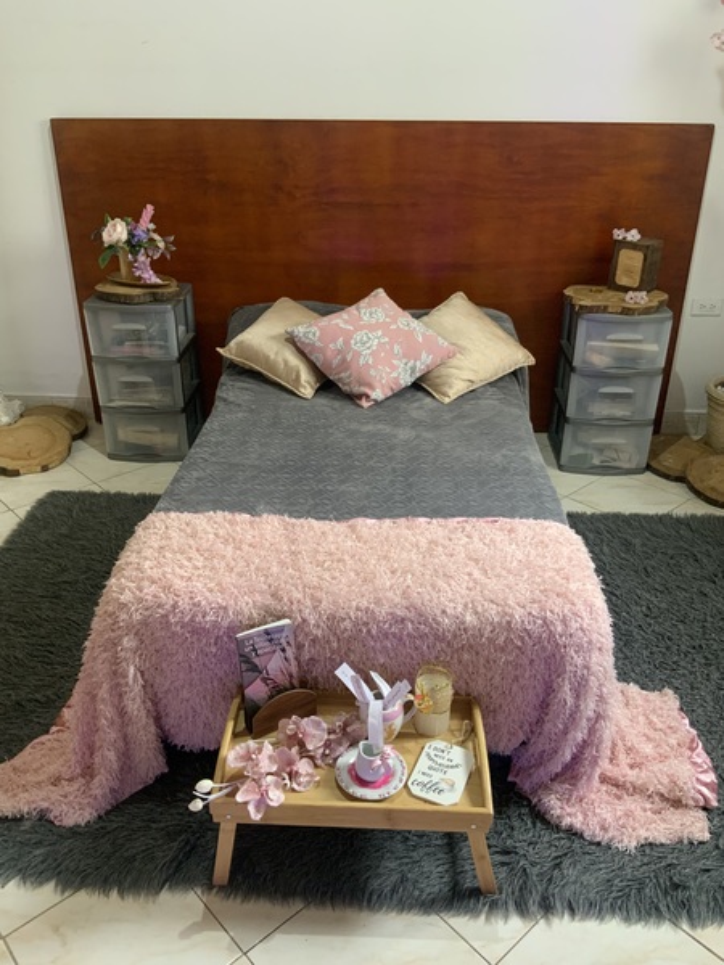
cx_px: 362
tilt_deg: -27.4
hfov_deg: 48.2
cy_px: 482
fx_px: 809
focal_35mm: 29
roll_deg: -0.4
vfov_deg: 61.7
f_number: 1.8
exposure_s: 1/60
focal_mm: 3
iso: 200
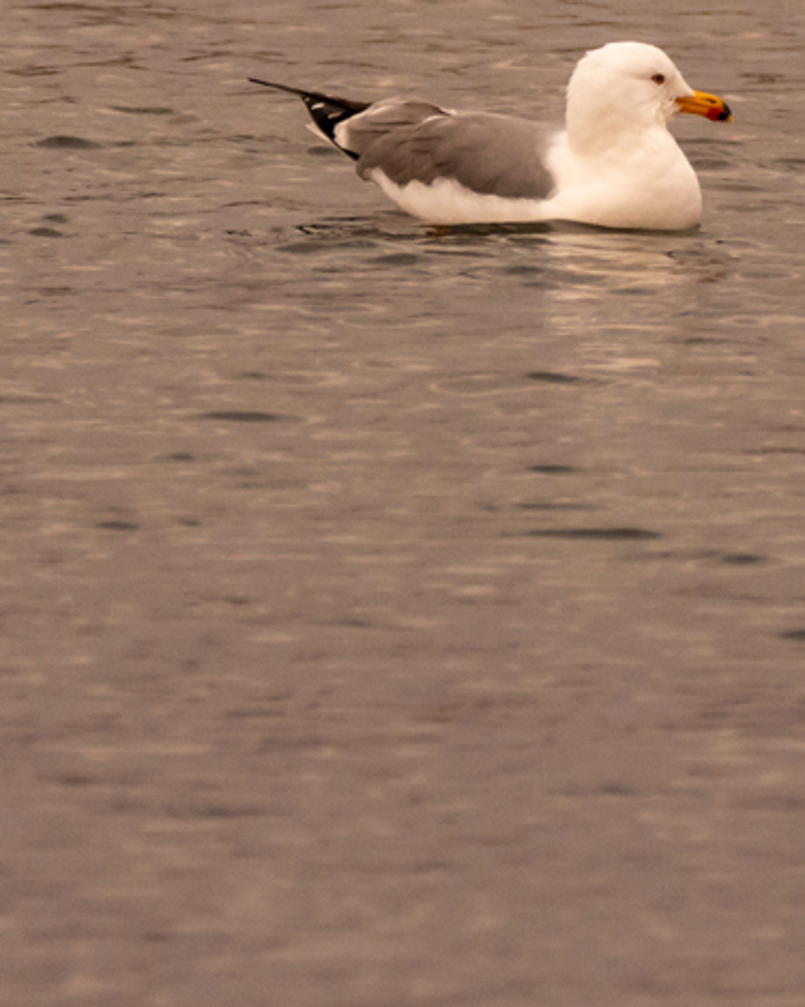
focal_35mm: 1890
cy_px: 290
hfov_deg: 0.8
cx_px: 228
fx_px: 56305
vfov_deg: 1.0
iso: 1250
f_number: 6.3
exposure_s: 1/1600
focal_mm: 600
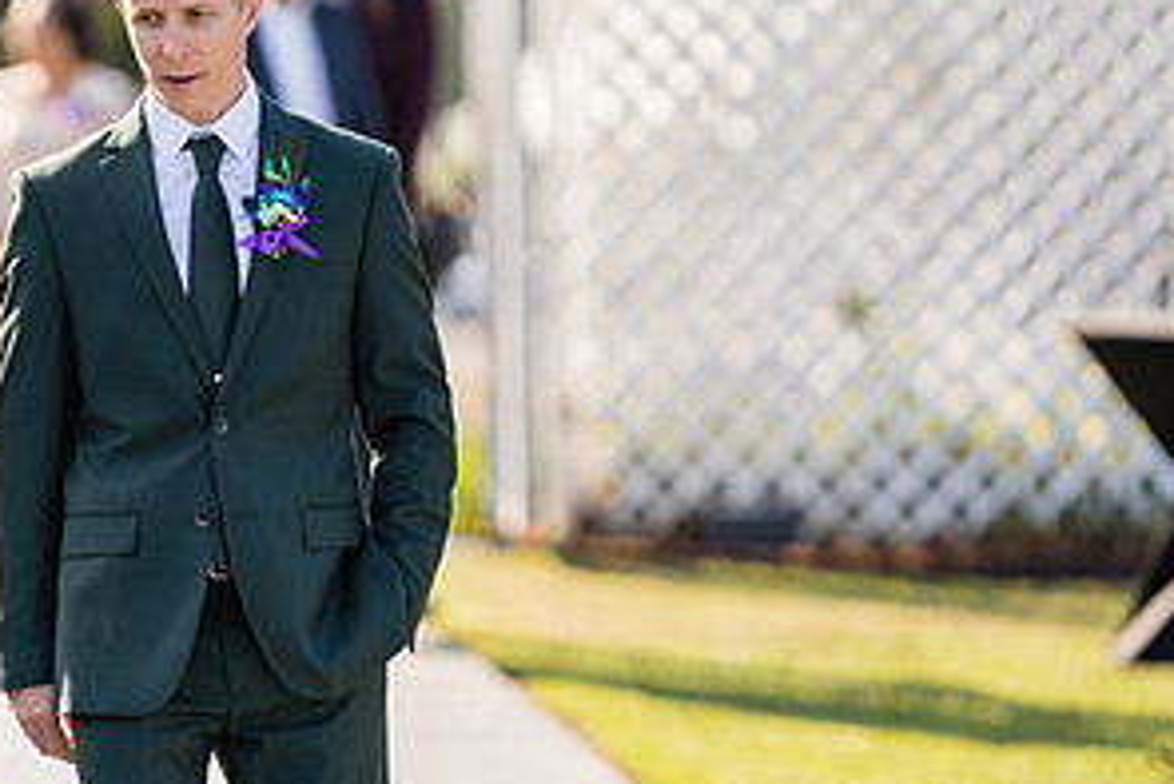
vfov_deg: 5.2
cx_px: 139
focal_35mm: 265
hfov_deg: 7.7
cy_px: 277
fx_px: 8646
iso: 100
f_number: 1.8
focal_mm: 135
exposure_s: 1/1600
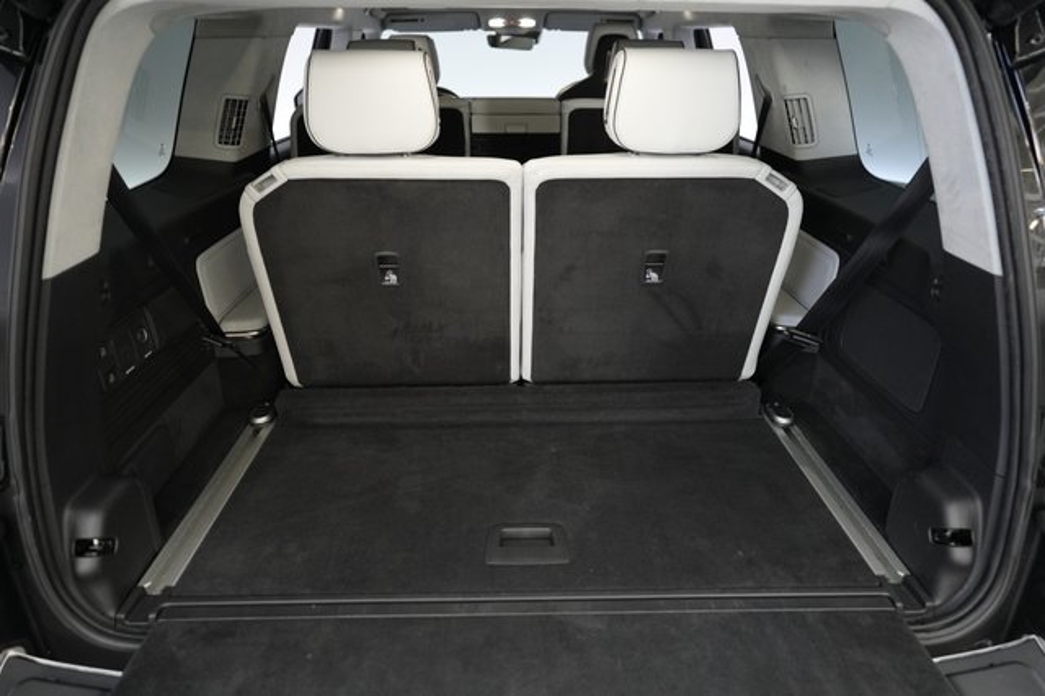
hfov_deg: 73.8
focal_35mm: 24
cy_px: 348
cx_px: 522
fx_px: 696
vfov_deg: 53.1
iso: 3200
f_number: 2.8
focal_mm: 24
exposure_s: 1/160
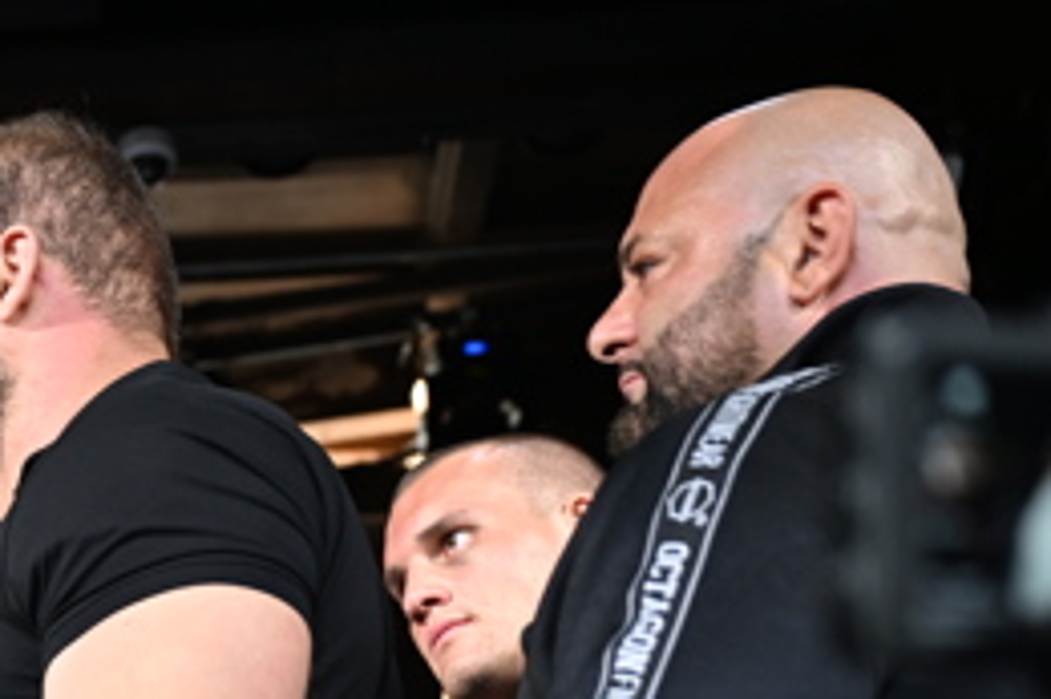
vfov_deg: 12.2
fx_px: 3180
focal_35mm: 109
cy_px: 921
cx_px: -267
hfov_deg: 17.7
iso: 1250
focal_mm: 41
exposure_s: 1/320
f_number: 3.5
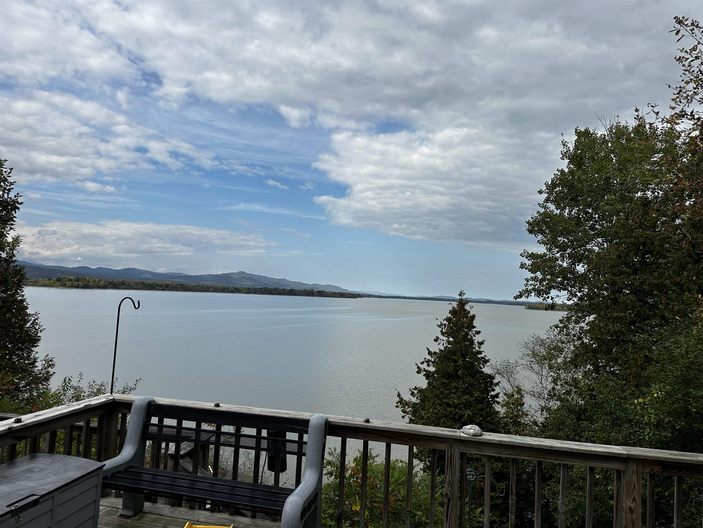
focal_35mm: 24
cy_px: 264
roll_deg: -2.9
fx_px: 487
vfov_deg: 56.8
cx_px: 352
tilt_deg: +4.0
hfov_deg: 71.6
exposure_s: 1/5848
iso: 80
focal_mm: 6.86
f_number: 1.78
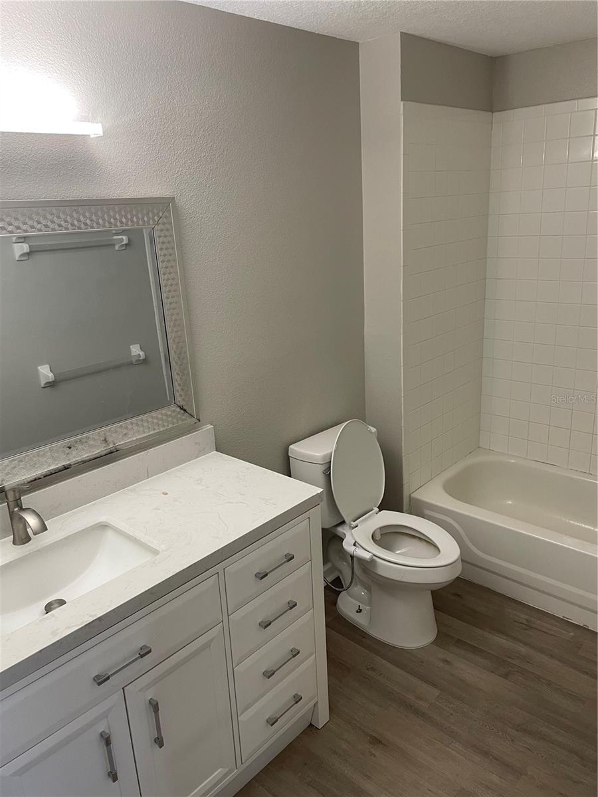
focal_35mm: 26
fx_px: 599
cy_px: 398
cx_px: 299
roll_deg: +3.9
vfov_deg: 67.3
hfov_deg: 53.1
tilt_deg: -16.9
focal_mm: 4.2
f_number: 1.6
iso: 80
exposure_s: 1/60
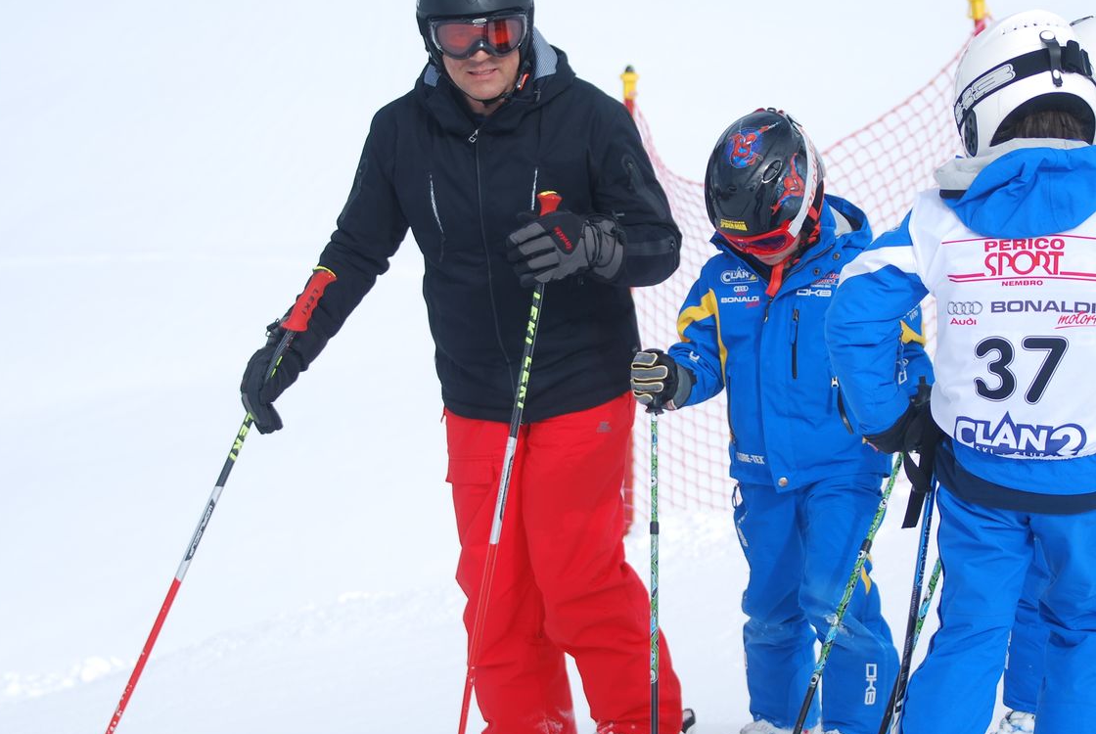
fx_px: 4573
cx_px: 643
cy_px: 364
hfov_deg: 13.7
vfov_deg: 9.2
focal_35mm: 150
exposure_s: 1/1000
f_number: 4
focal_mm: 70
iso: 110
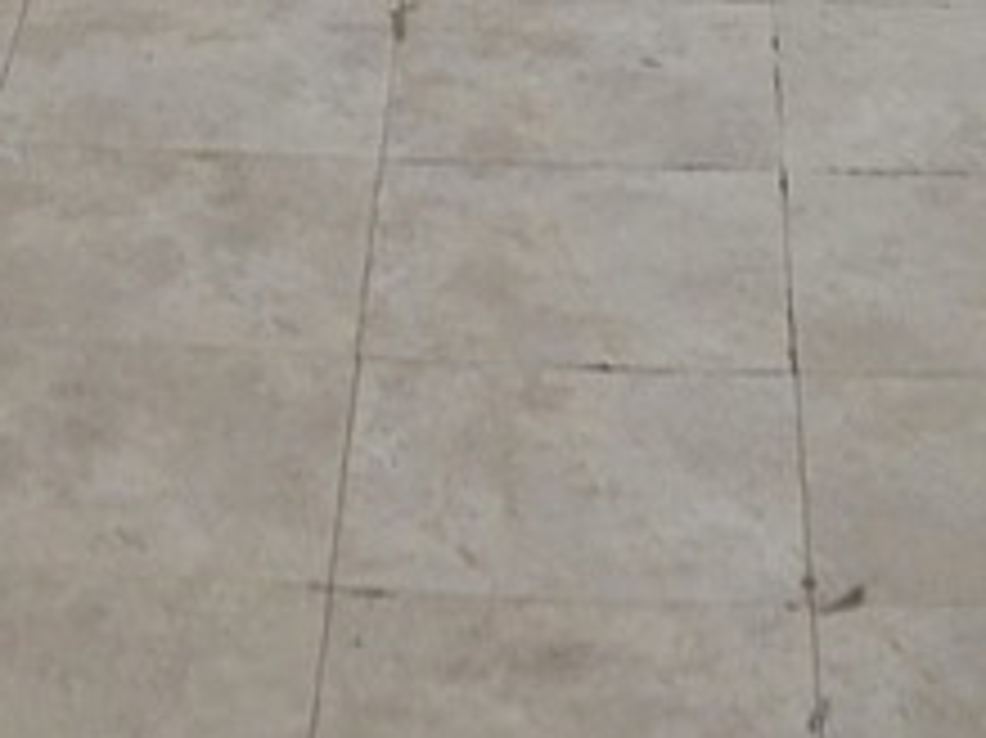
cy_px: -1314
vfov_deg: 7.8
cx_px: 410
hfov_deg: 11.6
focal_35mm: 171
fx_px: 4868
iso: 200
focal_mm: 5.4
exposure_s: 1/60
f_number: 1.8
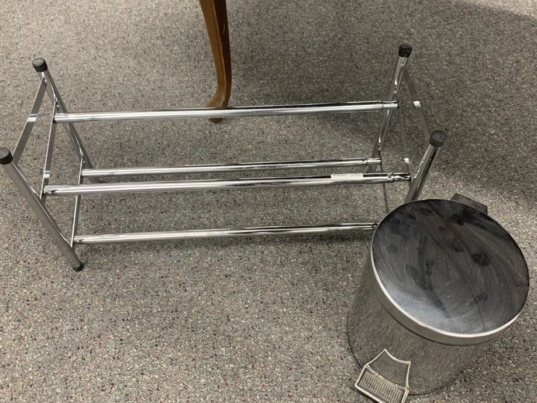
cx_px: 276
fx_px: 450
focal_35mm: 29
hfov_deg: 61.6
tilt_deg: -52.9
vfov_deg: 48.2
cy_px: 192
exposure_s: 1/50
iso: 200
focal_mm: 4.25
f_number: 1.8
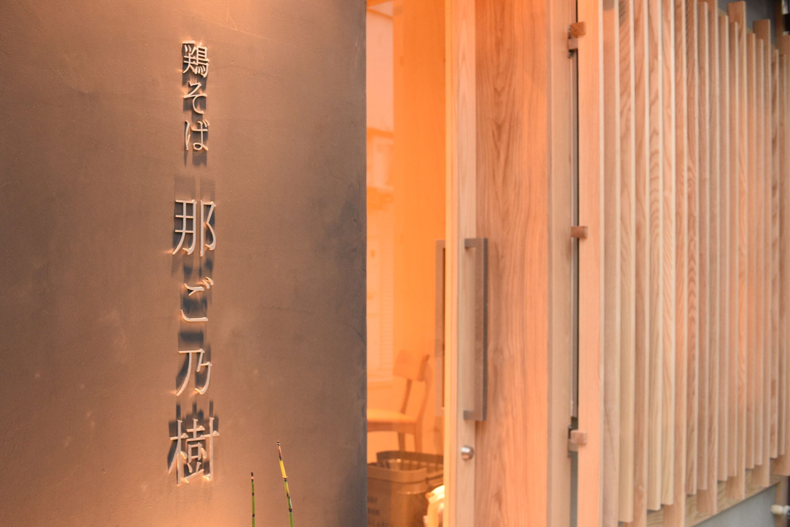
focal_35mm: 27
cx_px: 395
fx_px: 592
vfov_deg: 47.9
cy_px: 264
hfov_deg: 67.4
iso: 800
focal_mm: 18
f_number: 4
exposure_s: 1/50
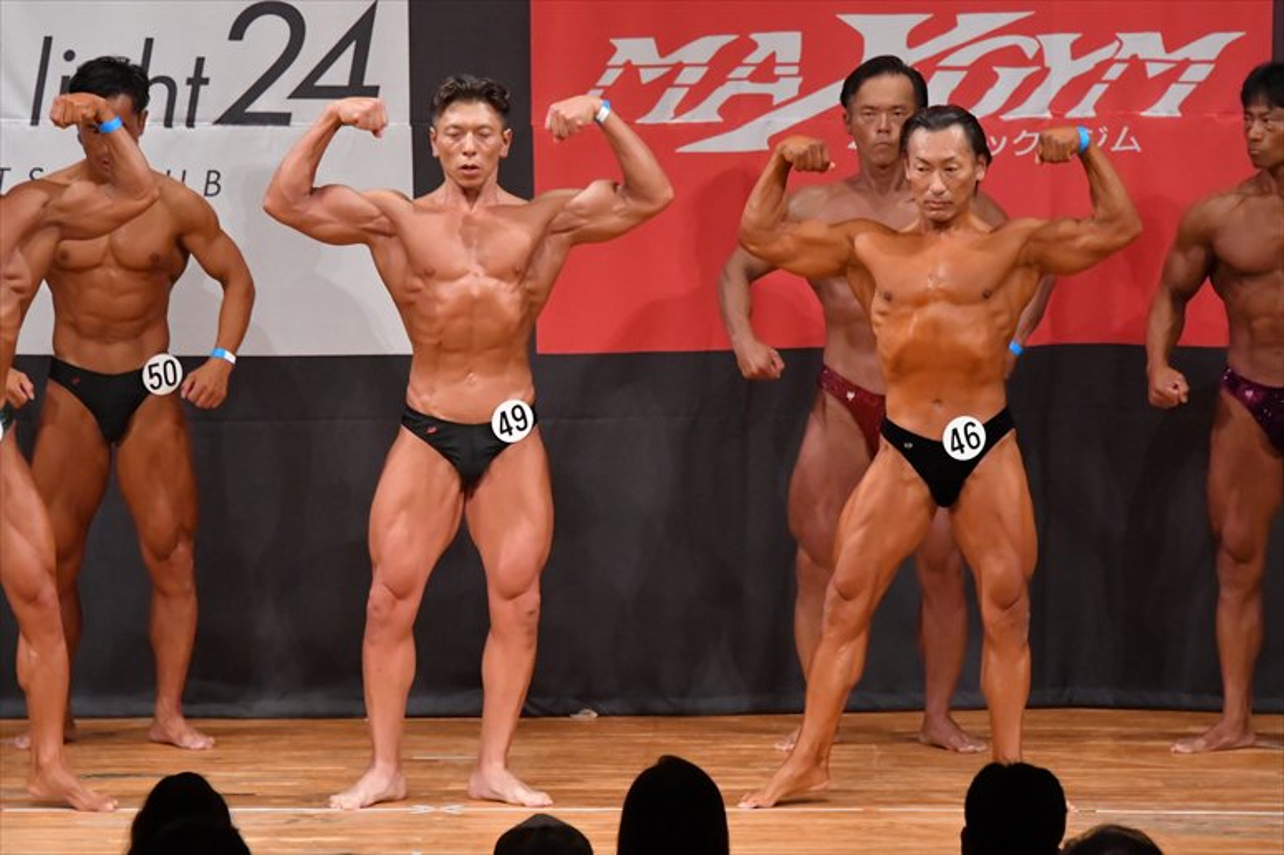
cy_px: 428
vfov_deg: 4.8
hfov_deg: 7.2
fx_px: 10160
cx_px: 642
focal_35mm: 285
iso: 8000
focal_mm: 190
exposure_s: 1/400
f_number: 5.6
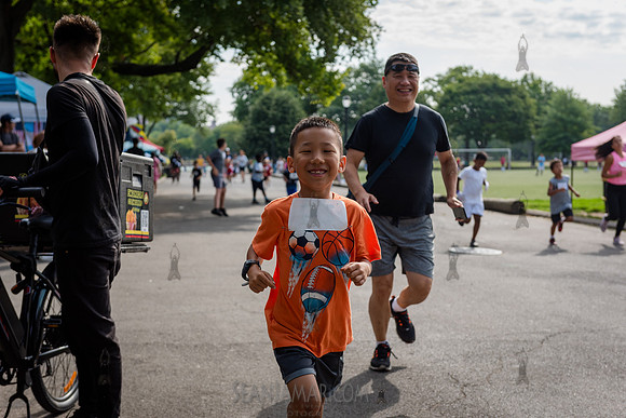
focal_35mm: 56
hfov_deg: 35.6
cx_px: 313
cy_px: 209
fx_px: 974
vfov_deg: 24.2
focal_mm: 56
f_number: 4
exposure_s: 1/1000
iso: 200
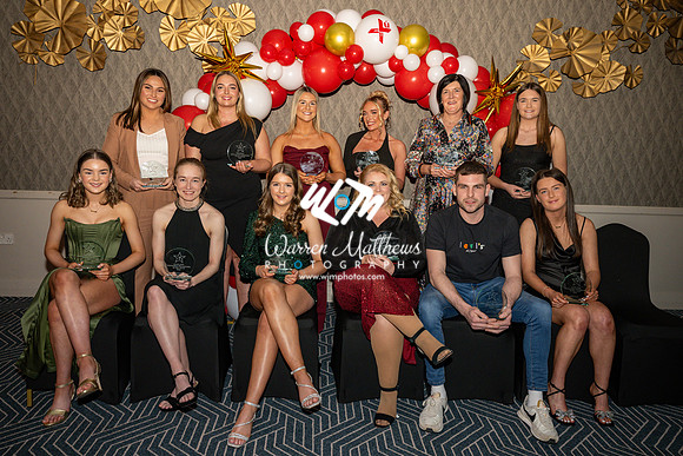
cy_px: 228
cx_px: 342
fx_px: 522
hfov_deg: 66.4
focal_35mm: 28
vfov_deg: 47.2
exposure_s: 1/125
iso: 500
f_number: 4
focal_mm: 27.5
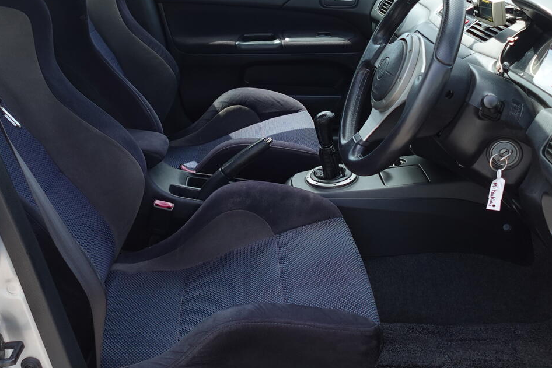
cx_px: 246
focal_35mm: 41
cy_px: 112
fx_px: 629
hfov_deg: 47.3
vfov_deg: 32.3
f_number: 2
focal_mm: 7.6
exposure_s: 1/640
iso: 125
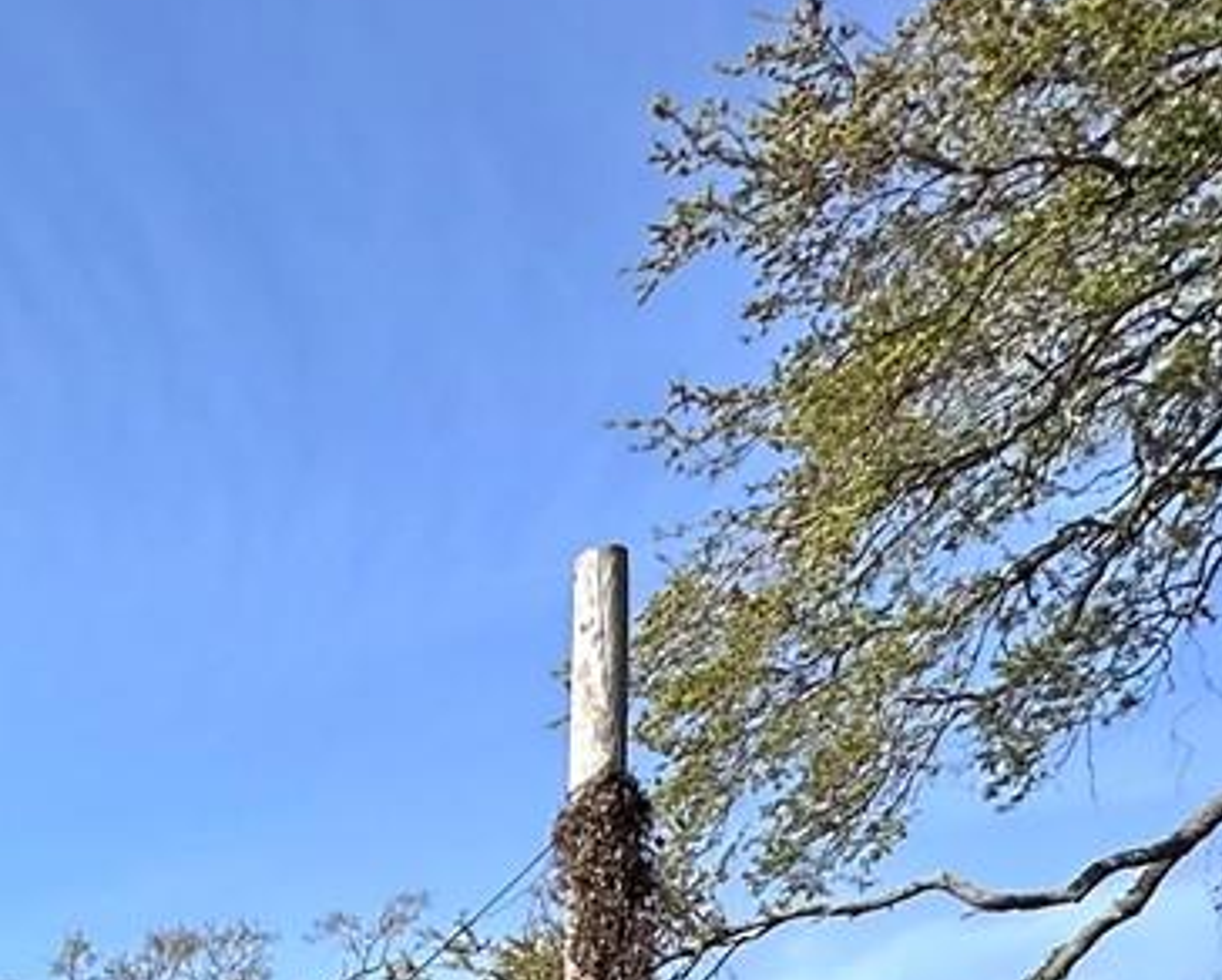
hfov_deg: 23.1
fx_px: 2172
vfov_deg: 18.2
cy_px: 1906
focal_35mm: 60
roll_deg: -1.3
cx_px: -759
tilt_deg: -6.0
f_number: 2.2
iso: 40
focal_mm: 2.22
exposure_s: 1/1473
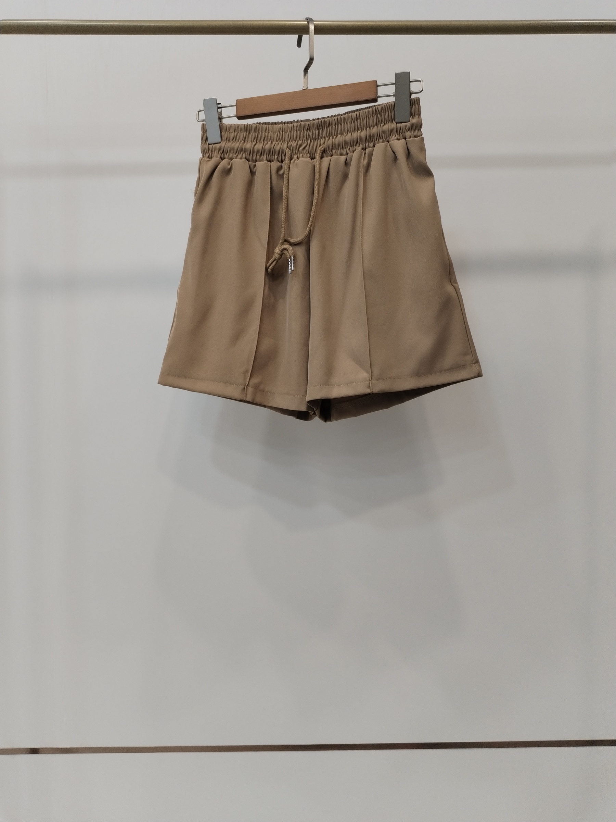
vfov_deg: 61.7
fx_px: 688
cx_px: 308
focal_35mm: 29
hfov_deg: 48.2
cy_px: 411
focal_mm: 4.75
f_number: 1.8
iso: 265
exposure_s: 1/60
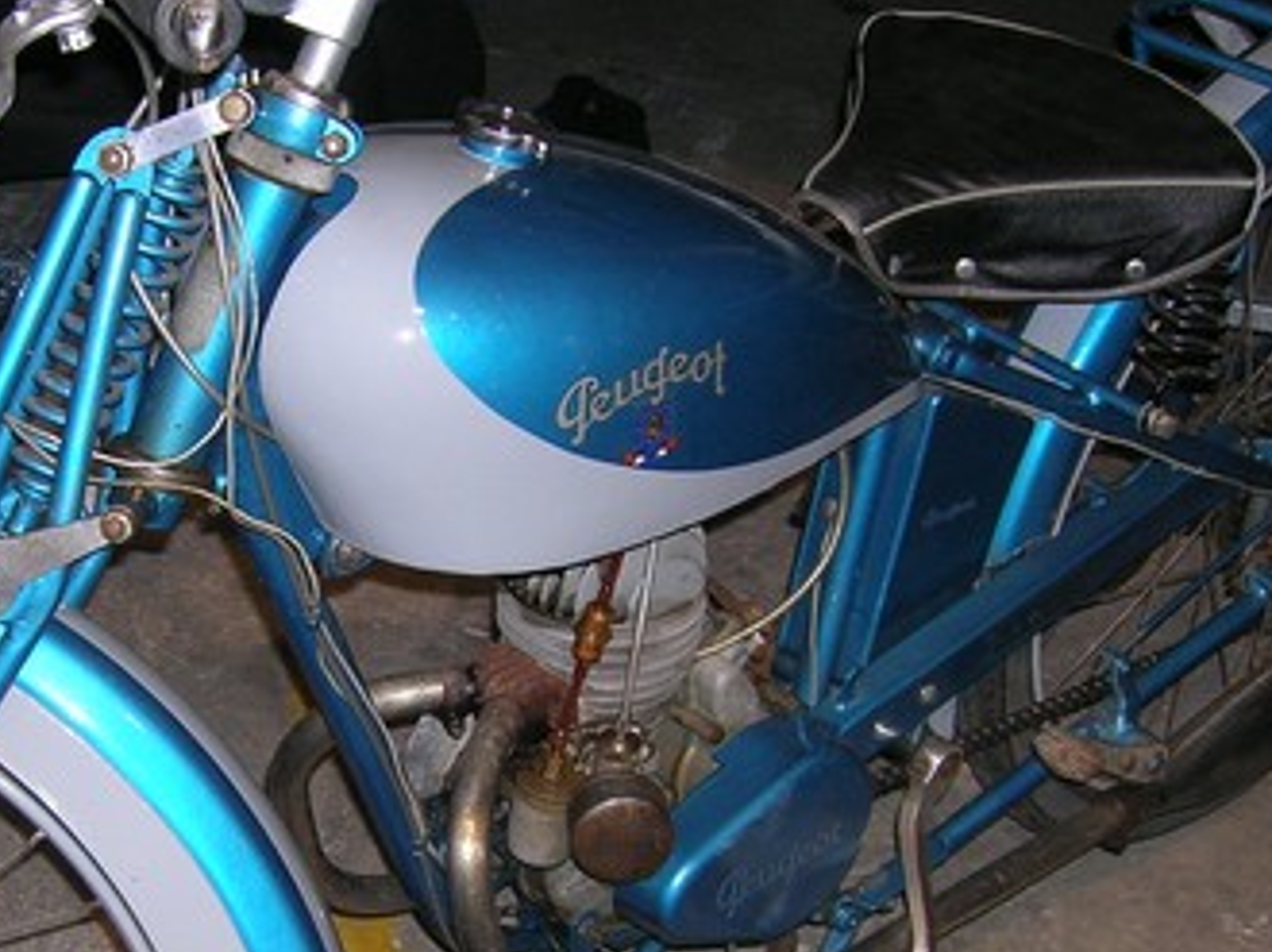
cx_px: 387
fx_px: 2681
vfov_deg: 20.0
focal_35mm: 73
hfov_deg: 26.5
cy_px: 680
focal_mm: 5.7
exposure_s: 1/60.1
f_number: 2.9
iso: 67
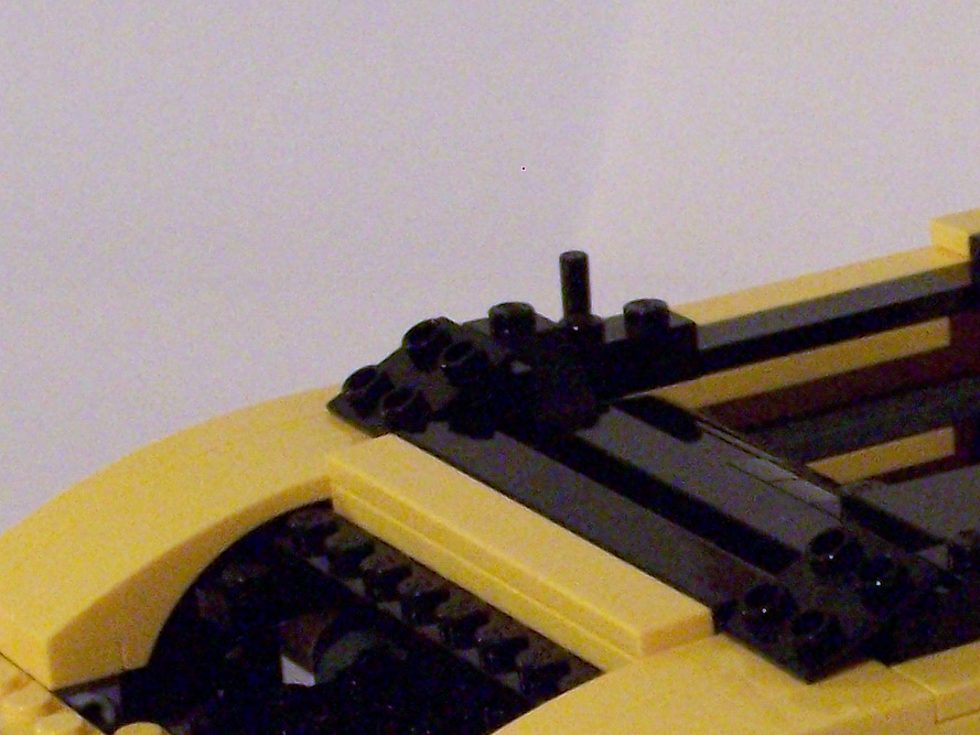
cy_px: 548
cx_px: 1174
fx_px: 4842
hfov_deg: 11.3
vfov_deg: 8.7
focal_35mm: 171
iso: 400
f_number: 4.5
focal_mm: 9.8
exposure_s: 1/8
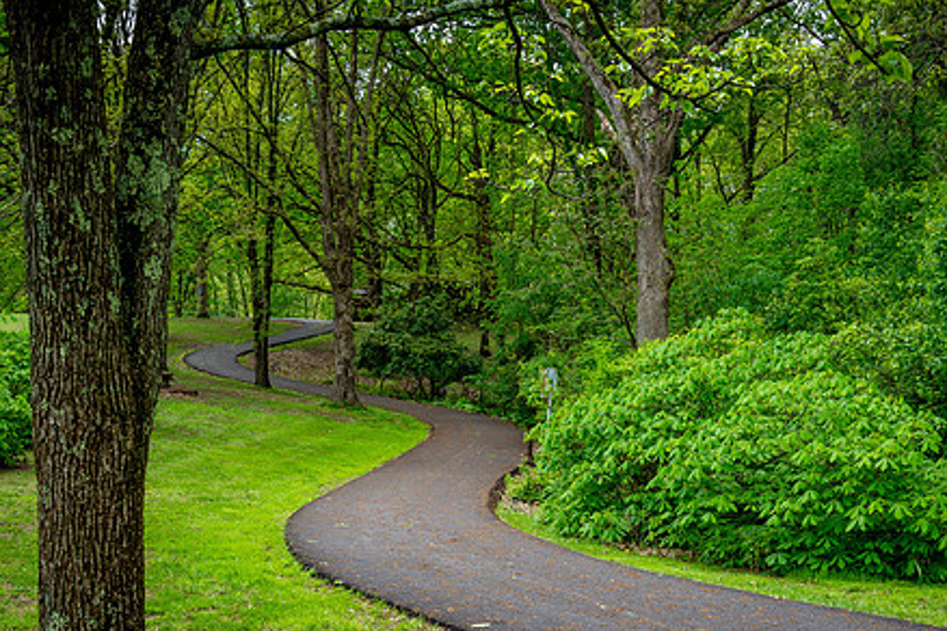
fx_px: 1420
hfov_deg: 36.9
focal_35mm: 54
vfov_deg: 24.9
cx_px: 463
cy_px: 436
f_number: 11
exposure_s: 1/30
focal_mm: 38
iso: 100
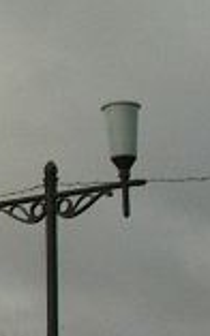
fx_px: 1879
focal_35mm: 205
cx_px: -330
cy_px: 362
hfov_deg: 6.1
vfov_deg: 10.1
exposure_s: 1/400
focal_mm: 5.8
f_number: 4.8
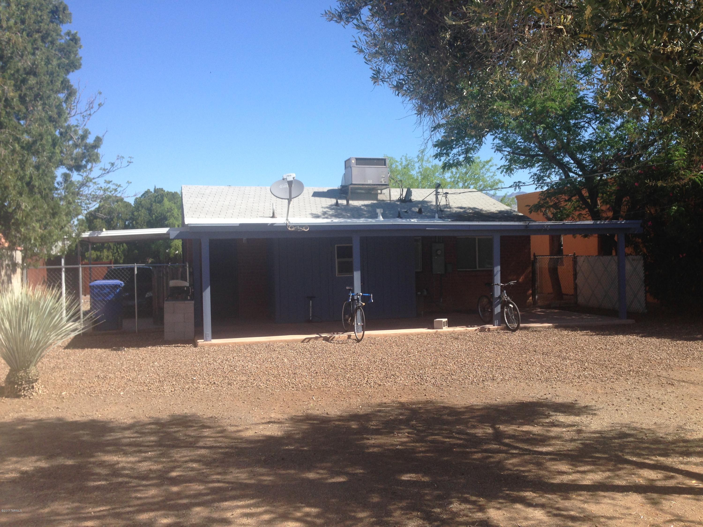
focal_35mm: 33
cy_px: 264
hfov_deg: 55.4
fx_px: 670
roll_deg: -0.2
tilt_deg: -2.1
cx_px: 352
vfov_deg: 42.9
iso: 50
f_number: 2.4
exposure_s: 1/1022
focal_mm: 4.12
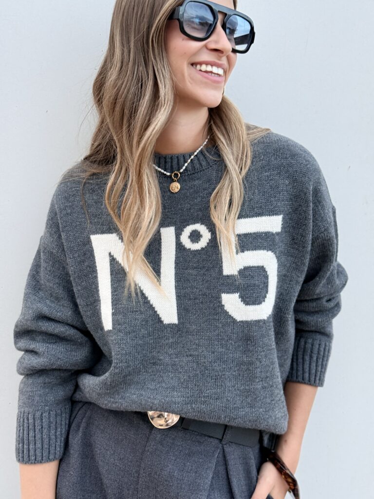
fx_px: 691
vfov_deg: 39.7
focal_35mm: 48
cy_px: 250
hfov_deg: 30.3
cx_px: 187
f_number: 1.78
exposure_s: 1/73
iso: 125
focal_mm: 6.76
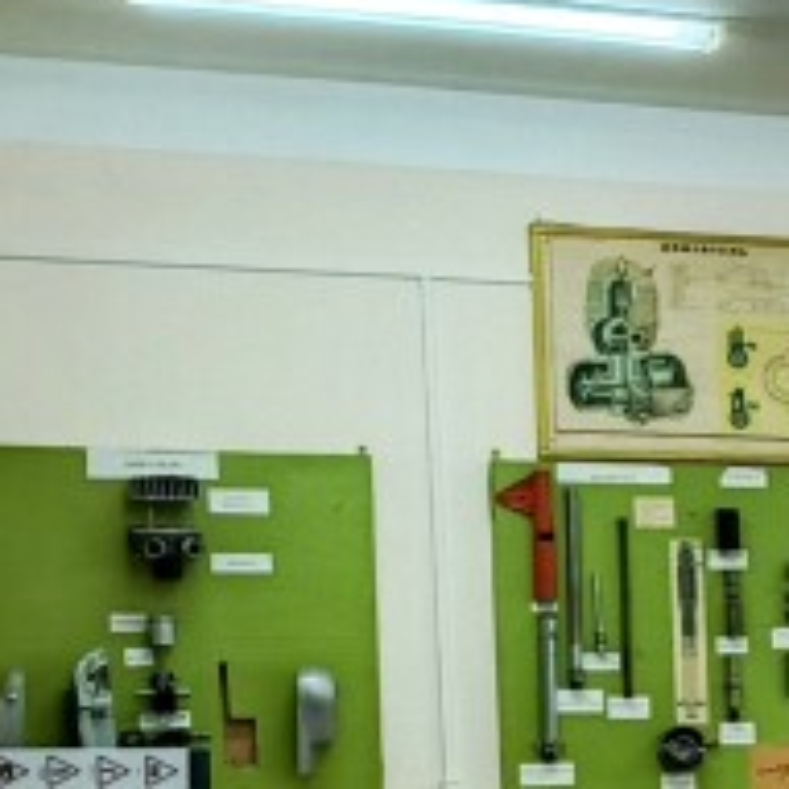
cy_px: 929
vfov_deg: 15.4
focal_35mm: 109
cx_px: 1450
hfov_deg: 14.1
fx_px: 2811
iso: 827
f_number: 1.75
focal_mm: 5.25
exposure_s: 1/50
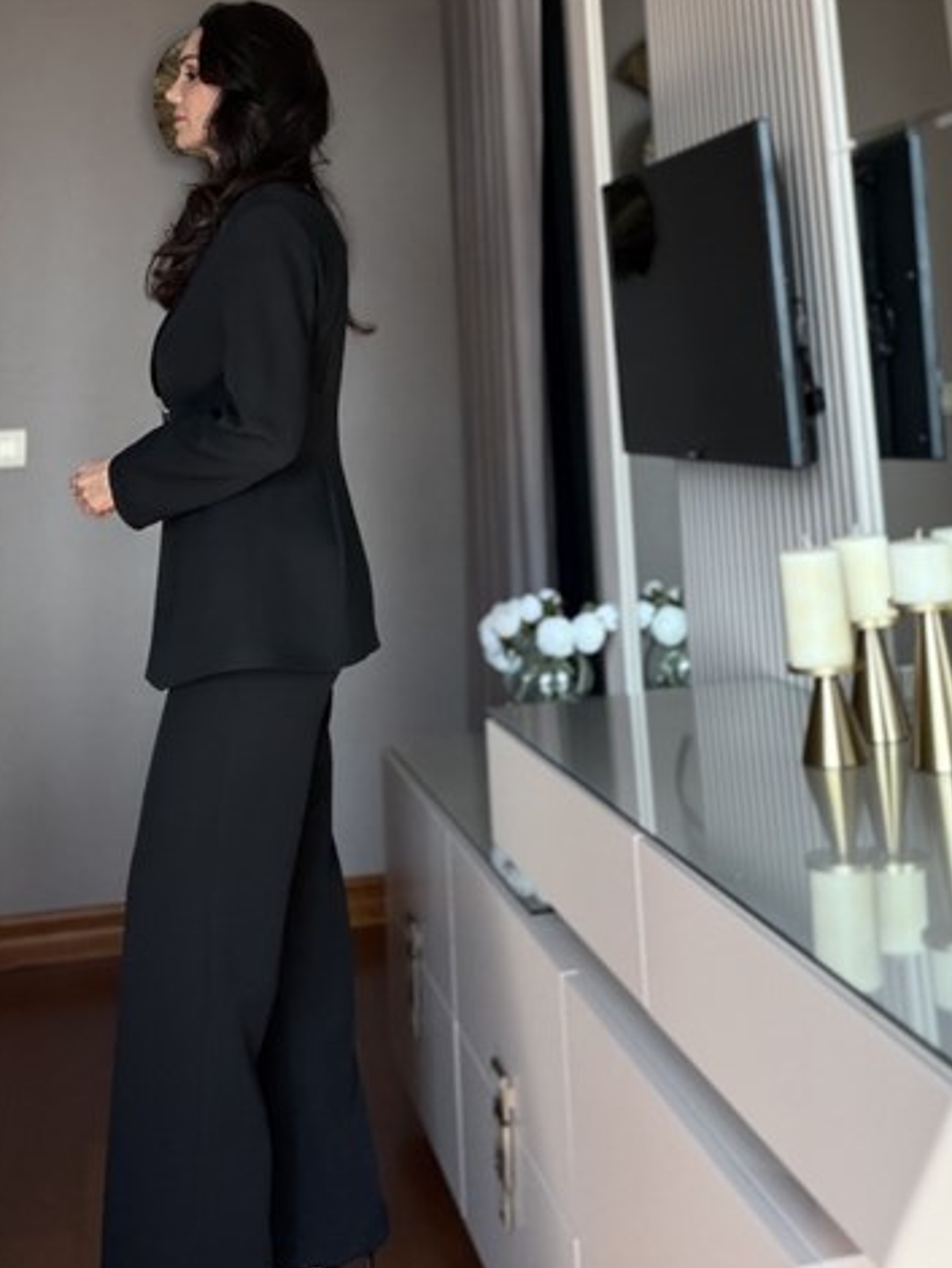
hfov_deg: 41.8
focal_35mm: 34
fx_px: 1246
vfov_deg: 53.8
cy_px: 703
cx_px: 456
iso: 64
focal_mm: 2.71
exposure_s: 1/221
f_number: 1.9
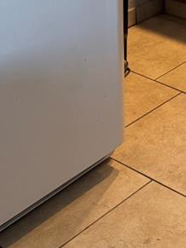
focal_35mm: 99
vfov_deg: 16.2
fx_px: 710
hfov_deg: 14.0
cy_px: -218
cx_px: 282
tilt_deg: -4.9
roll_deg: +0.0
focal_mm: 6.76
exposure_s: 1/60
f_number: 1.78
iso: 125
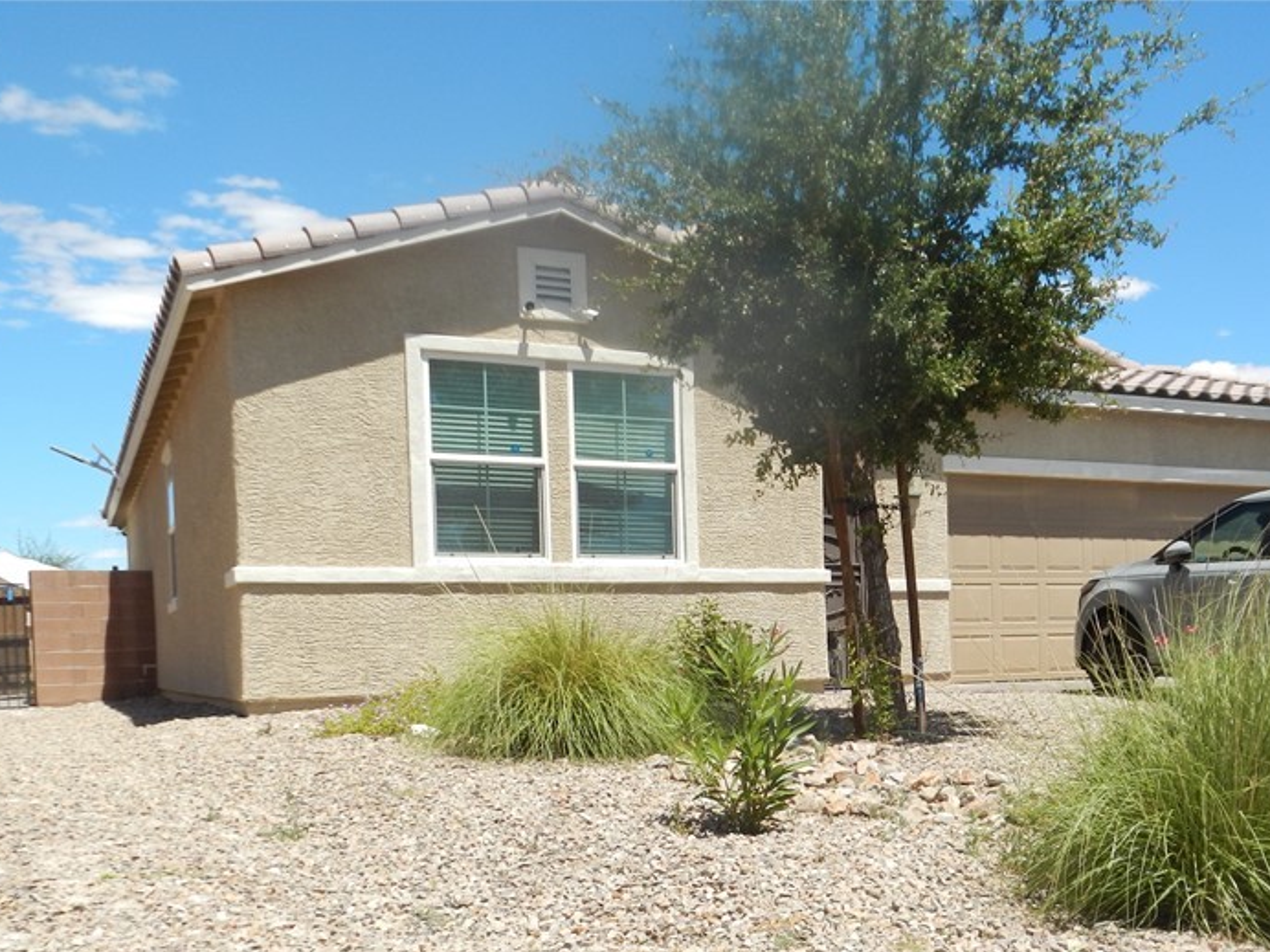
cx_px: 853
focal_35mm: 37
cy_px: 703
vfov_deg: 37.8
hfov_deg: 49.2
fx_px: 1357
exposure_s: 1/1250
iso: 125
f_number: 3.2
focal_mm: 4.5
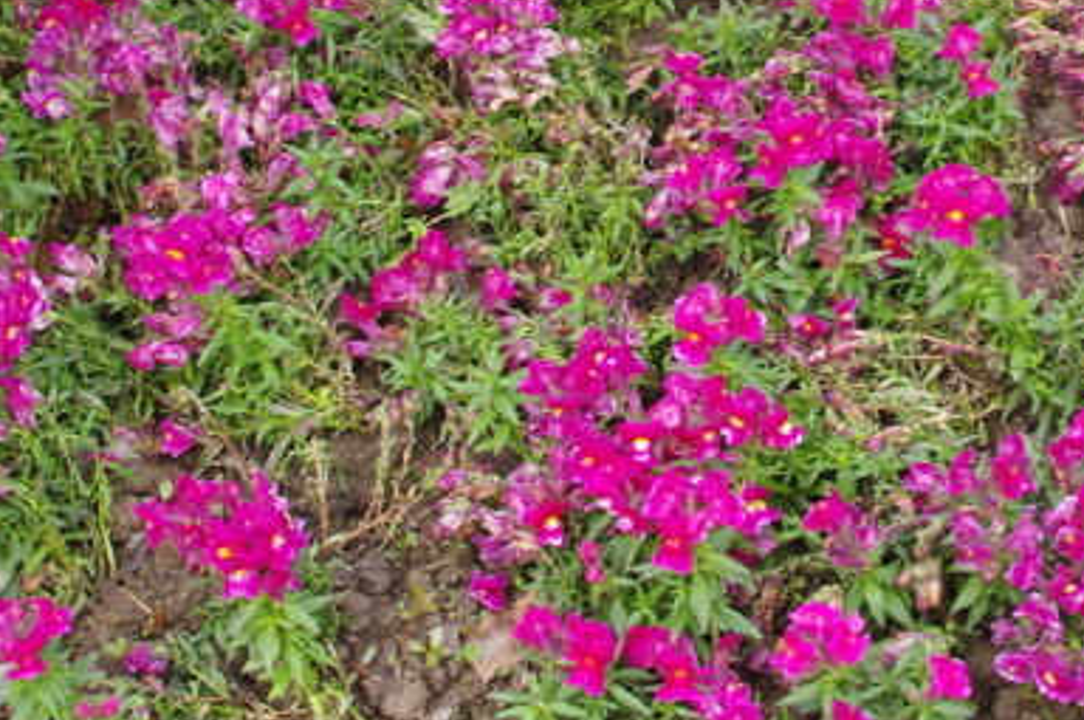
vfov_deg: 14.1
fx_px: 2887
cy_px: 130
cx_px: 810
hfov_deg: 21.1
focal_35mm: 96
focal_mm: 24.38
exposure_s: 1/50
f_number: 9
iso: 160
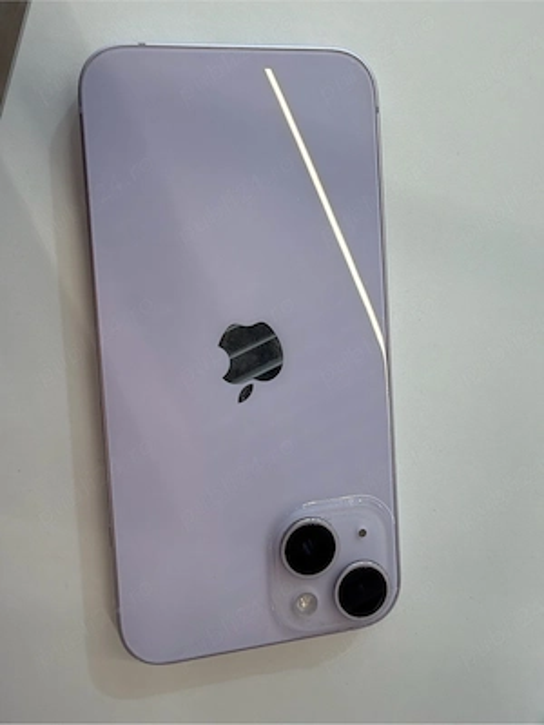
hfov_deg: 54.9
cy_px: 362
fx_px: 524
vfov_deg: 69.4
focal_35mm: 25
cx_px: 272
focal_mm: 2.22
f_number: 2.2
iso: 50
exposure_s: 1/100
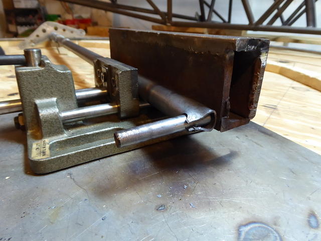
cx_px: 160
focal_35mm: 25
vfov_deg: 54.9
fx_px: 232
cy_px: 120
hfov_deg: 69.4
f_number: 3.3
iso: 400
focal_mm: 4.3
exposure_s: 1/15
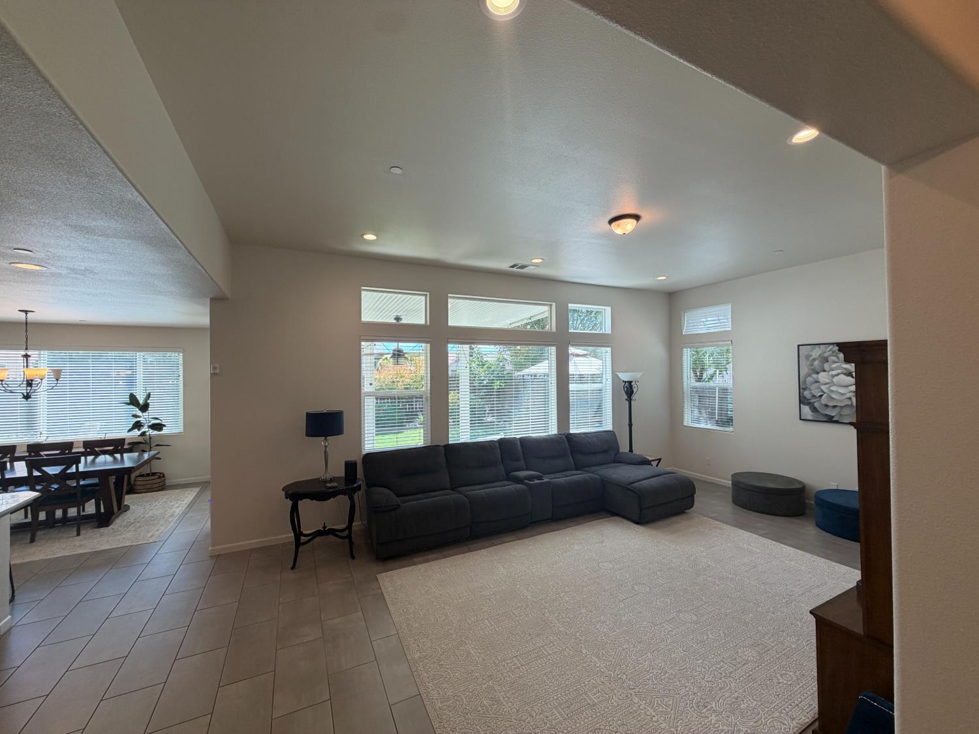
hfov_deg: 102.1
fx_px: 396
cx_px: 490
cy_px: 367
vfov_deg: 85.7
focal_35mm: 14
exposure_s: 1/120
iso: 80
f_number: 2.2
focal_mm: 2.22
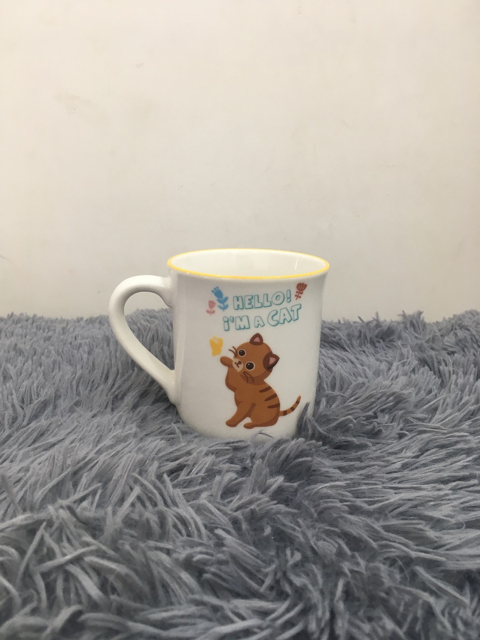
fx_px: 536
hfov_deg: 48.2
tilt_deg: -15.1
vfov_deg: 61.7
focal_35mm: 29
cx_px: 240
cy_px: 320
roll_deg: -1.8
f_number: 2.2
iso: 64
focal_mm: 4.15
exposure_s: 1/33
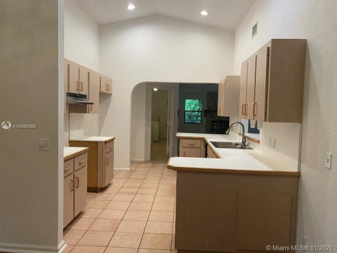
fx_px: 253
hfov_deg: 67.3
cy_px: 126
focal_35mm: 26
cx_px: 168
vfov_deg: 53.1
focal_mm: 4.25
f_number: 1.8
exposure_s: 1/60
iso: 100
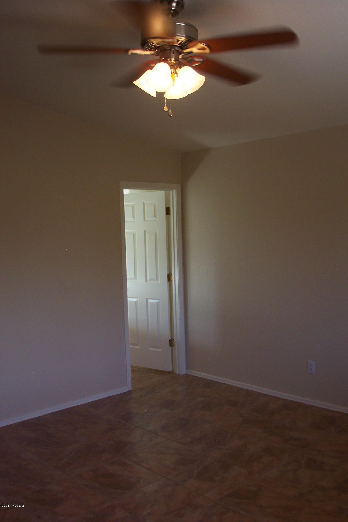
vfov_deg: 54.4
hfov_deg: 37.8
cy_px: 261
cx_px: 174
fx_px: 508
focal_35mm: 35
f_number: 2.8
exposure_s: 1/90
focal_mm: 7.5
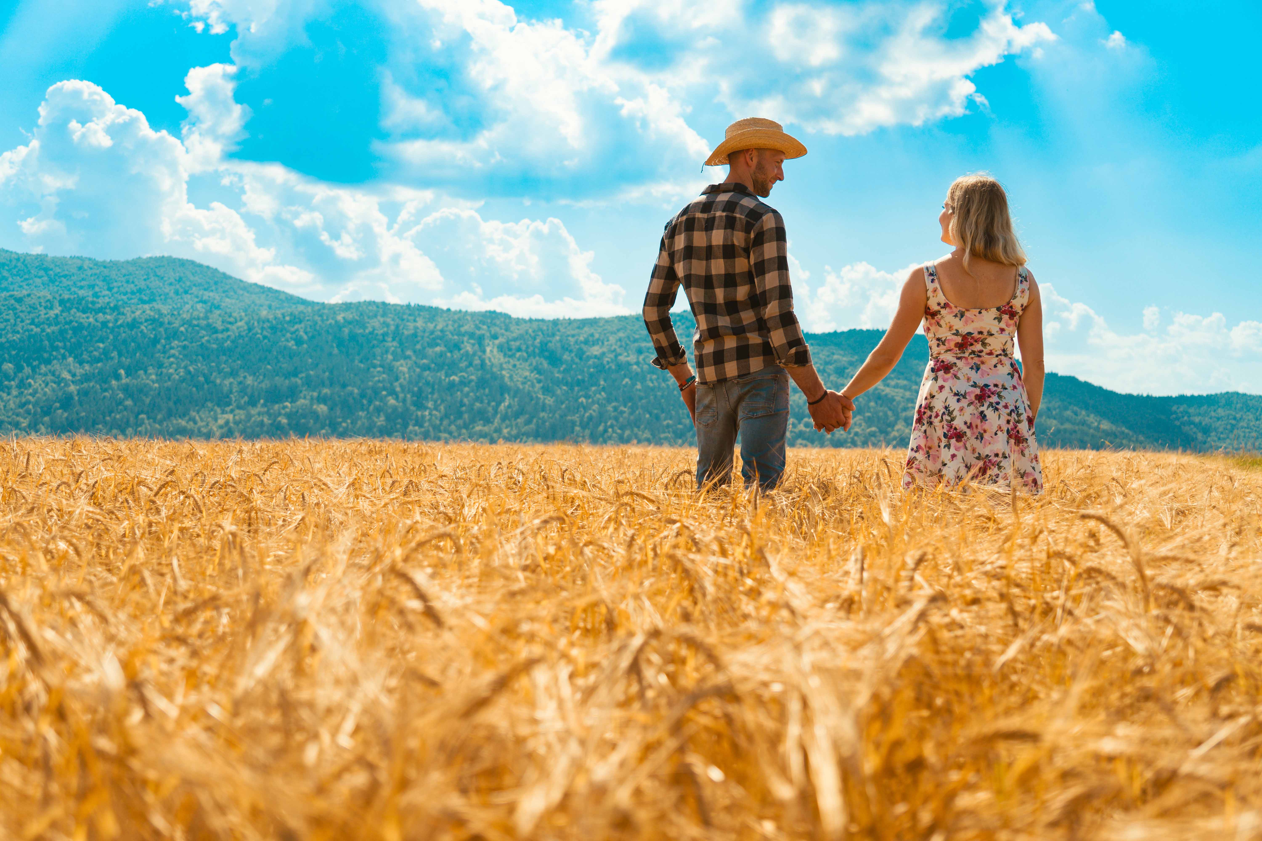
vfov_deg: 35.9
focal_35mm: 37
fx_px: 1299
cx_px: 631
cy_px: 420
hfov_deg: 51.8
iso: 100
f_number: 2.8
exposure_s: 1/2500
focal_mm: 24.7
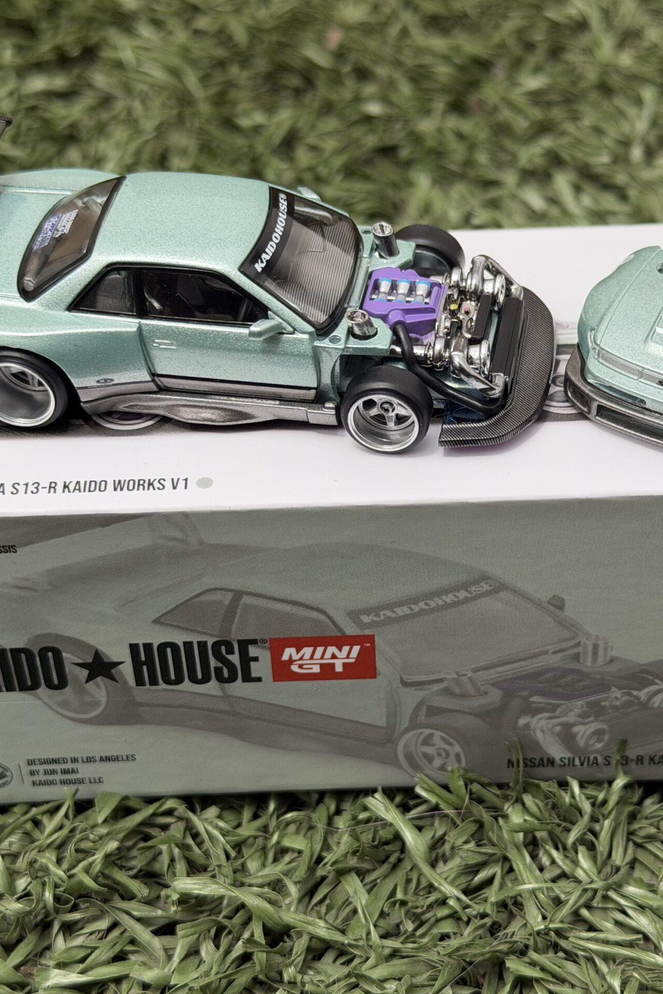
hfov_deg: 20.3
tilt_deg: -42.2
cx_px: 399
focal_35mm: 67
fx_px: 1851
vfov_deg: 30.1
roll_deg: +0.2
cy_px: 495
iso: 64
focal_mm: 6.76
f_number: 1.78
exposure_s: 1/1403
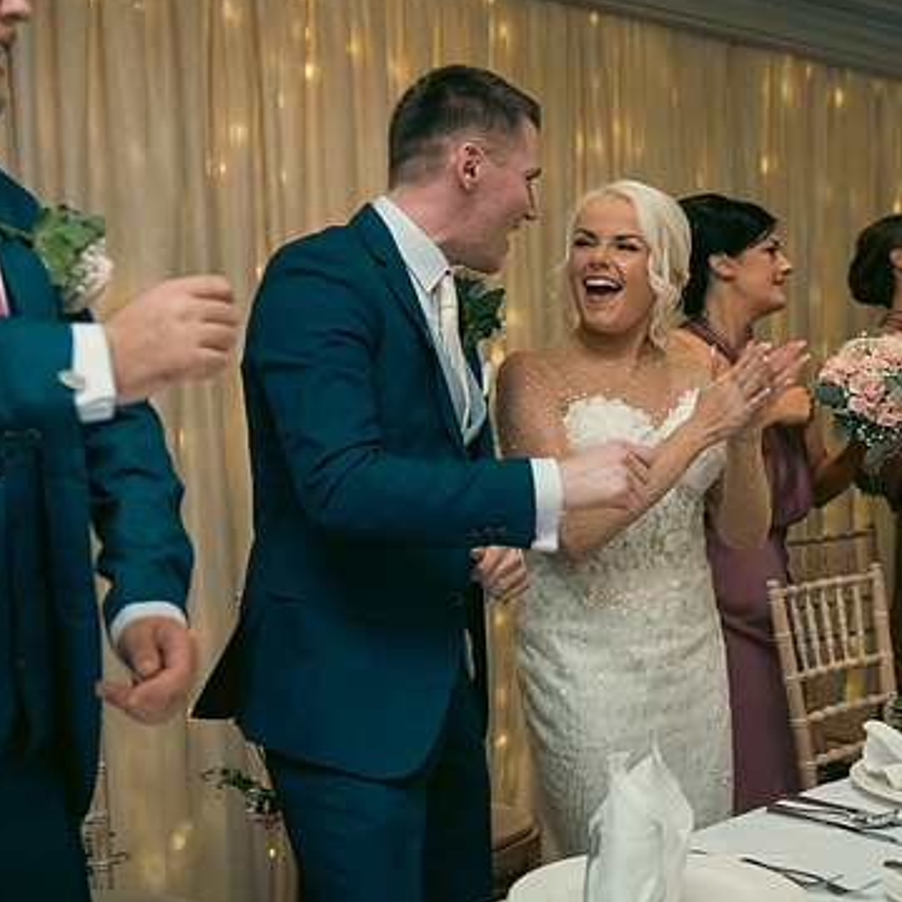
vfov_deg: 32.8
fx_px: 1533
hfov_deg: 32.8
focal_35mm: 52
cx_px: 471
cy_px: 432
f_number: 3.5
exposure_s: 1/160
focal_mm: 38
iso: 800
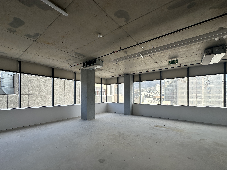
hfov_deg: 94.2
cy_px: 97
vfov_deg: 77.7
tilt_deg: +0.6
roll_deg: +0.8
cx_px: 103
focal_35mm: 16
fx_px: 105
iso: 40
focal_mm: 2.22
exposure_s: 1/155
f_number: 2.2
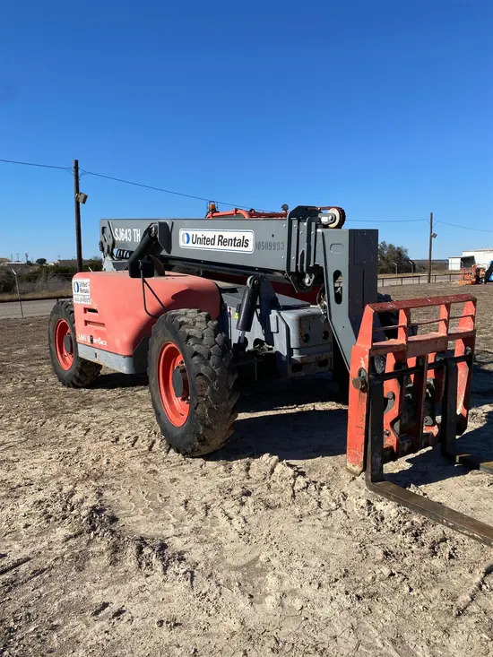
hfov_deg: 53.1
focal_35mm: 26
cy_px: 328
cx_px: 246
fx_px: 494
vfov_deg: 67.3
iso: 32
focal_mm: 4.25
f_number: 1.8
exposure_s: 1/3300
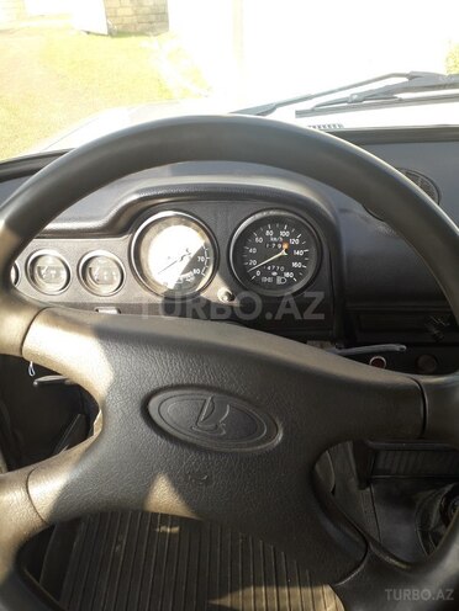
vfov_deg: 65.3
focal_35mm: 27
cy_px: 306
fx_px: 477
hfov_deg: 51.4
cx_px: 230
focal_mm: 3.6
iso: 40
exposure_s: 1/194
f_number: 1.9
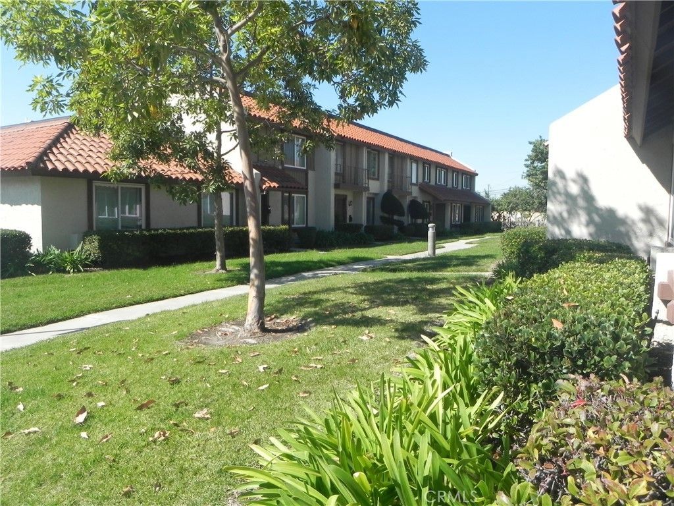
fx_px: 506
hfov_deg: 67.3
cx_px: 337
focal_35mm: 26
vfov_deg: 53.1
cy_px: 253
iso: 160
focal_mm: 4.6
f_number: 6.3
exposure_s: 1/326
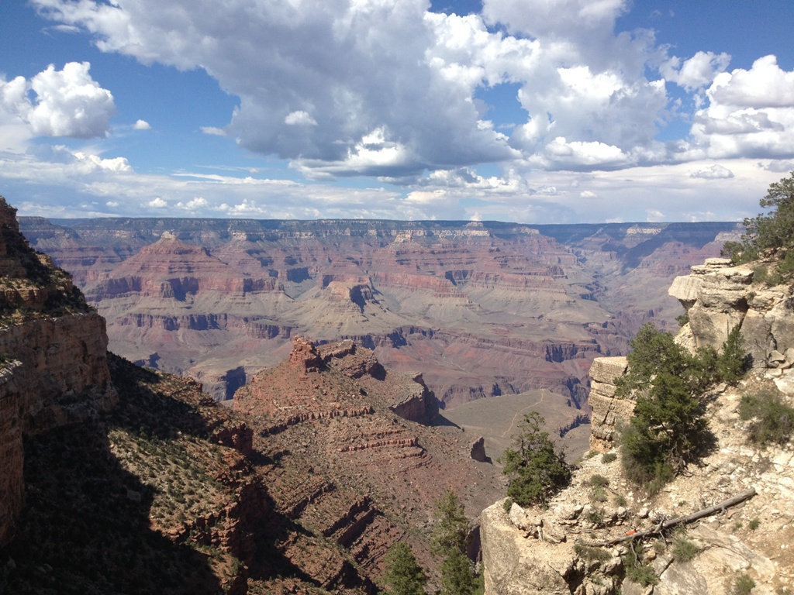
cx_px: 397
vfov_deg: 40.7
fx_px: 803
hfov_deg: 52.6
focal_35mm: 35
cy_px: 298
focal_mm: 4.28
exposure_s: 1/1972
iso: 50
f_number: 2.4
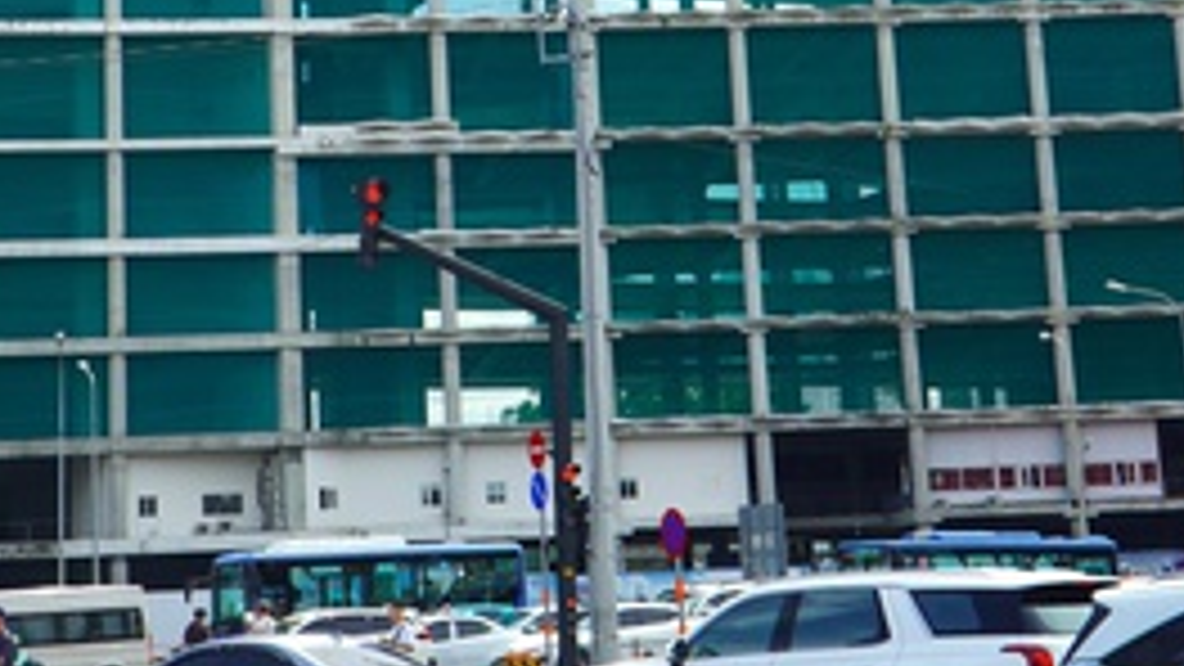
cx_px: 459
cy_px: -79
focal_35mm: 80
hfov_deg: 26.4
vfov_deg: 14.7
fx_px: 2520
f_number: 5
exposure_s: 1/640
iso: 100
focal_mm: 21
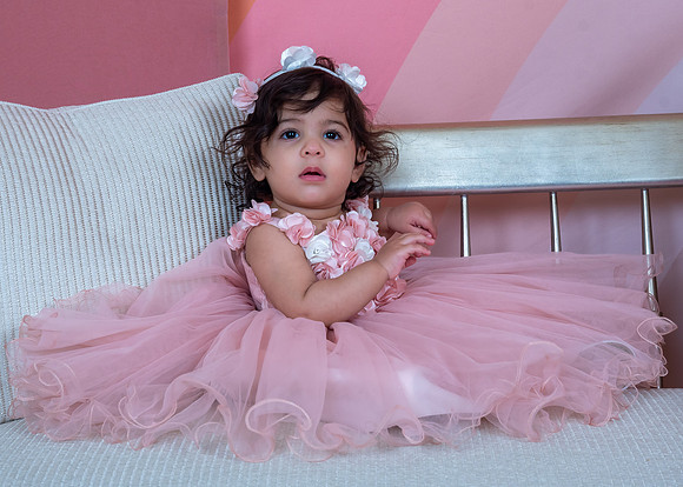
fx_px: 1536
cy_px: 259
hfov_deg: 25.1
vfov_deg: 18.0
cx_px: 326
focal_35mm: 79
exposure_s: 1/250
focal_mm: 46
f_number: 8
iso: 320
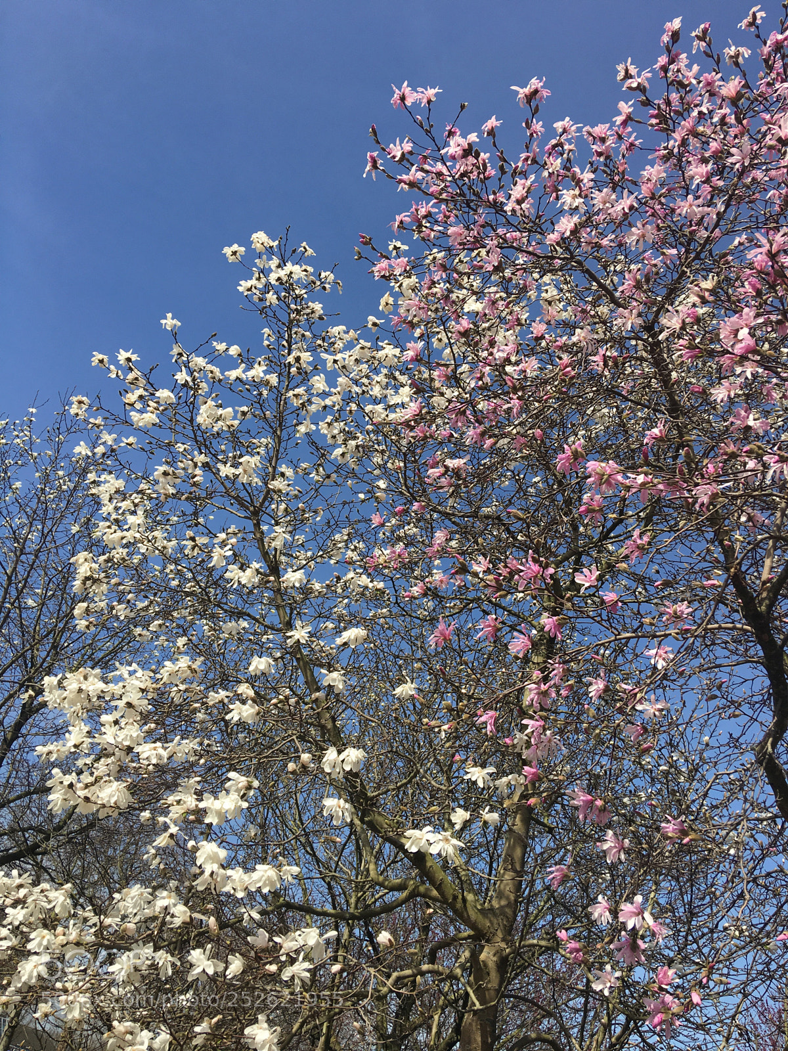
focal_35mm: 29
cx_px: 394
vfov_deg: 61.7
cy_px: 526
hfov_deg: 48.2
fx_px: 880
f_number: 2.2
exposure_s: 1/1789
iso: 25
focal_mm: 4.15
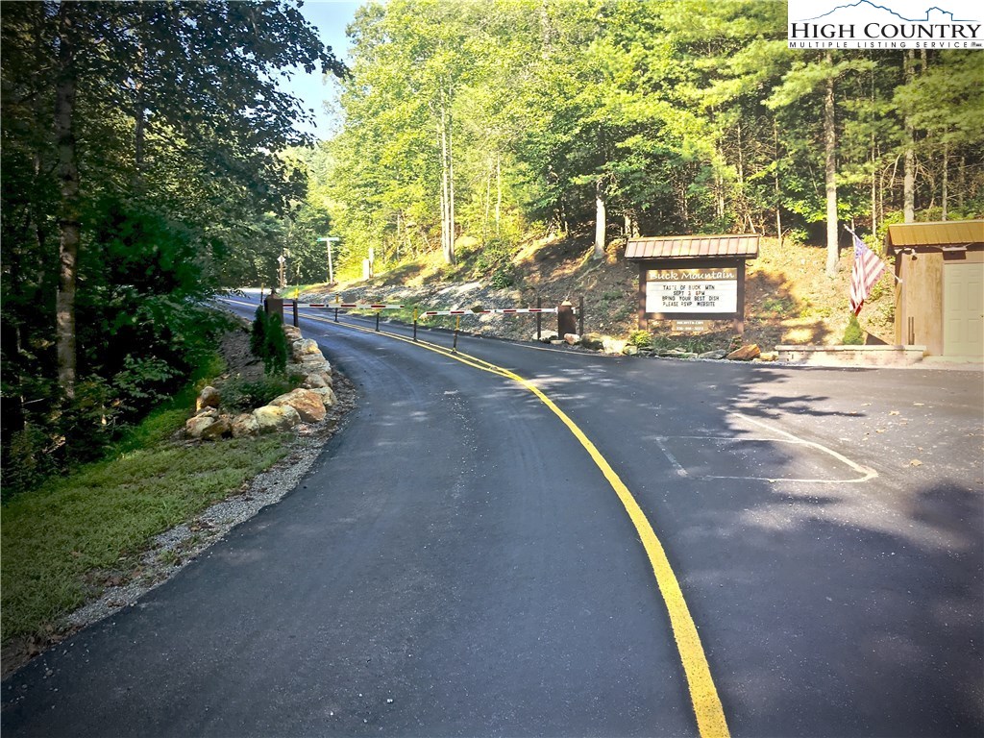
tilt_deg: +1.9
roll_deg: -3.4
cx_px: 492
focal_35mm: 29
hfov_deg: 61.7
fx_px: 824
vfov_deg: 48.2
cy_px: 369
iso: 25
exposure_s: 1/188
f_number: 2.2
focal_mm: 4.15
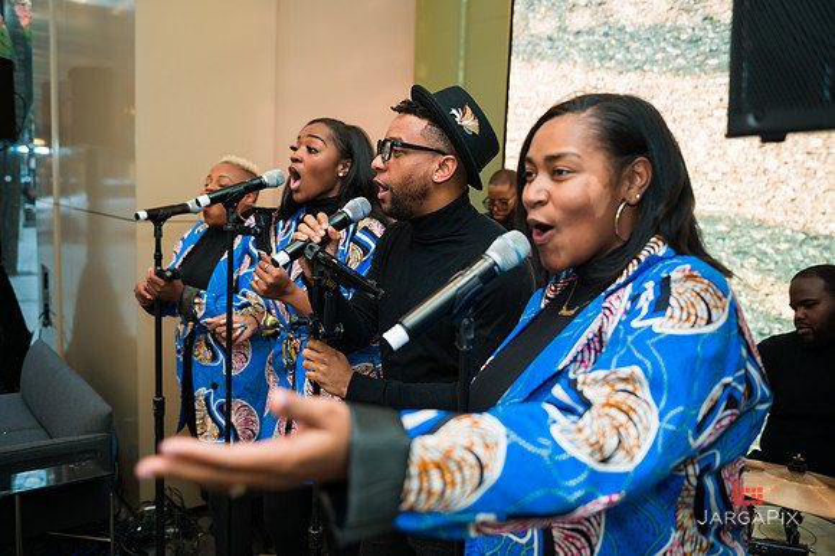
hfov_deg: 58.7
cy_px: 278
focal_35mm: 32
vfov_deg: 41.1
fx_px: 742
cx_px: 418
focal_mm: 32
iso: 400
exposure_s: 1/200
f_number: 3.2
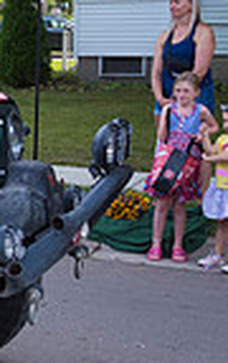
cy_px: 138
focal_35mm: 99
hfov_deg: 10.6
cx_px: -377
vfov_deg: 20.9
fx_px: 979
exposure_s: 1/500
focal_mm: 24
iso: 900
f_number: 6.3
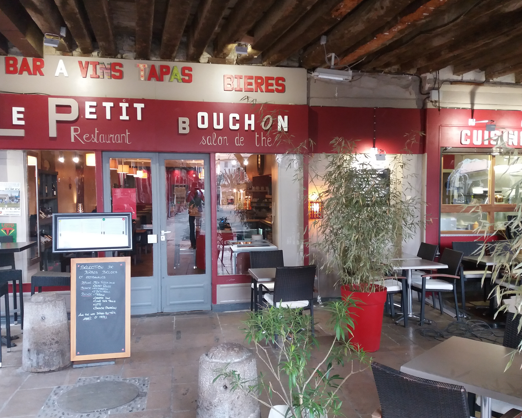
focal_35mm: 32
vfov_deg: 45.8
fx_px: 494
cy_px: 219
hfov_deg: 55.6
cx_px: 273
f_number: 1.9
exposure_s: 1/25
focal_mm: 3.7
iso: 160
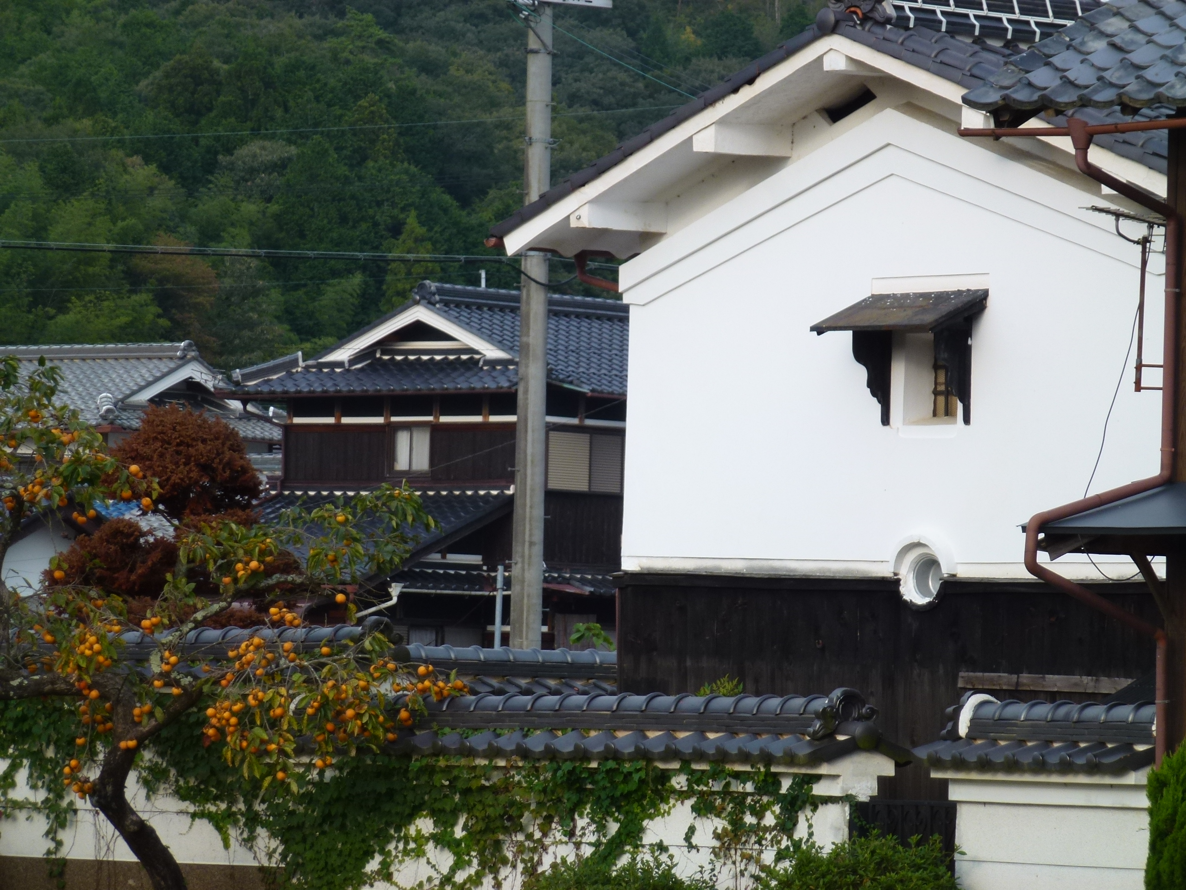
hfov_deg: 9.2
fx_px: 7332
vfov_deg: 6.9
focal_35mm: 214
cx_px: 593
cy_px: 445
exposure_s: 1/125
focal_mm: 38.3
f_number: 5.5
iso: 100
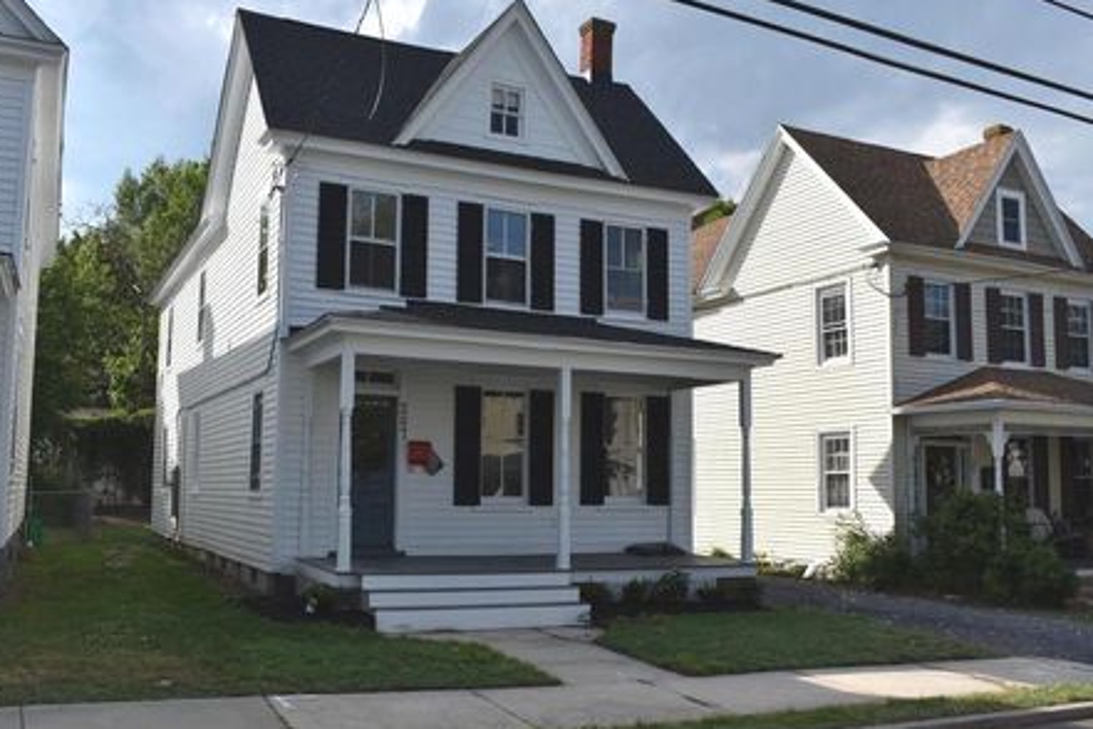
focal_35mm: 34
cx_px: 563
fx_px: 1032
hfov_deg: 55.8
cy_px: 393
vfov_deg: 38.9
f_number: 10
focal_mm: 20
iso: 200
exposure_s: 1/400
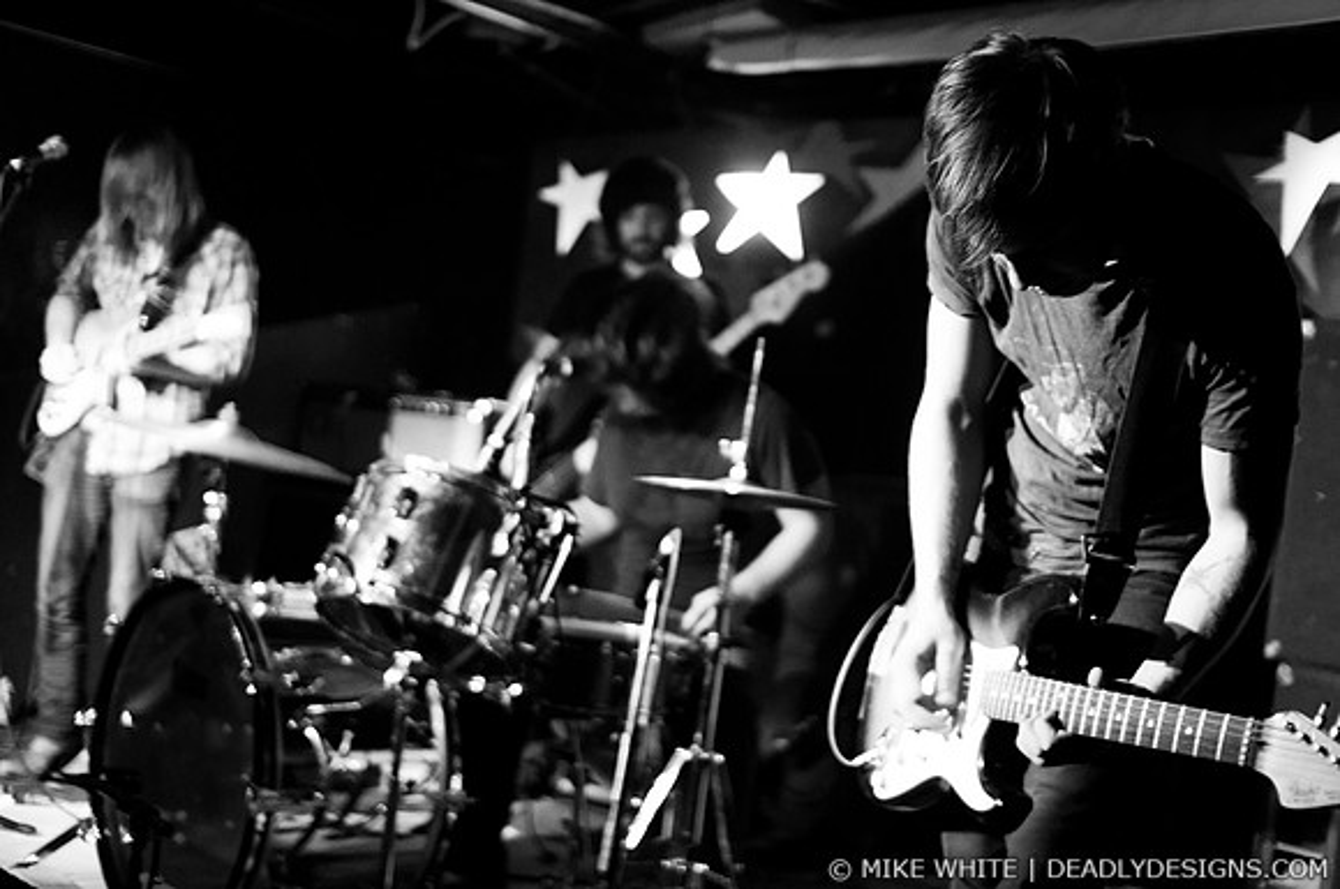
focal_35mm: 45
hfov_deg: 43.7
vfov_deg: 29.8
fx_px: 1673
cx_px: 670
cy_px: 444
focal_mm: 30
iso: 1000
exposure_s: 1/50
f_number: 1.4
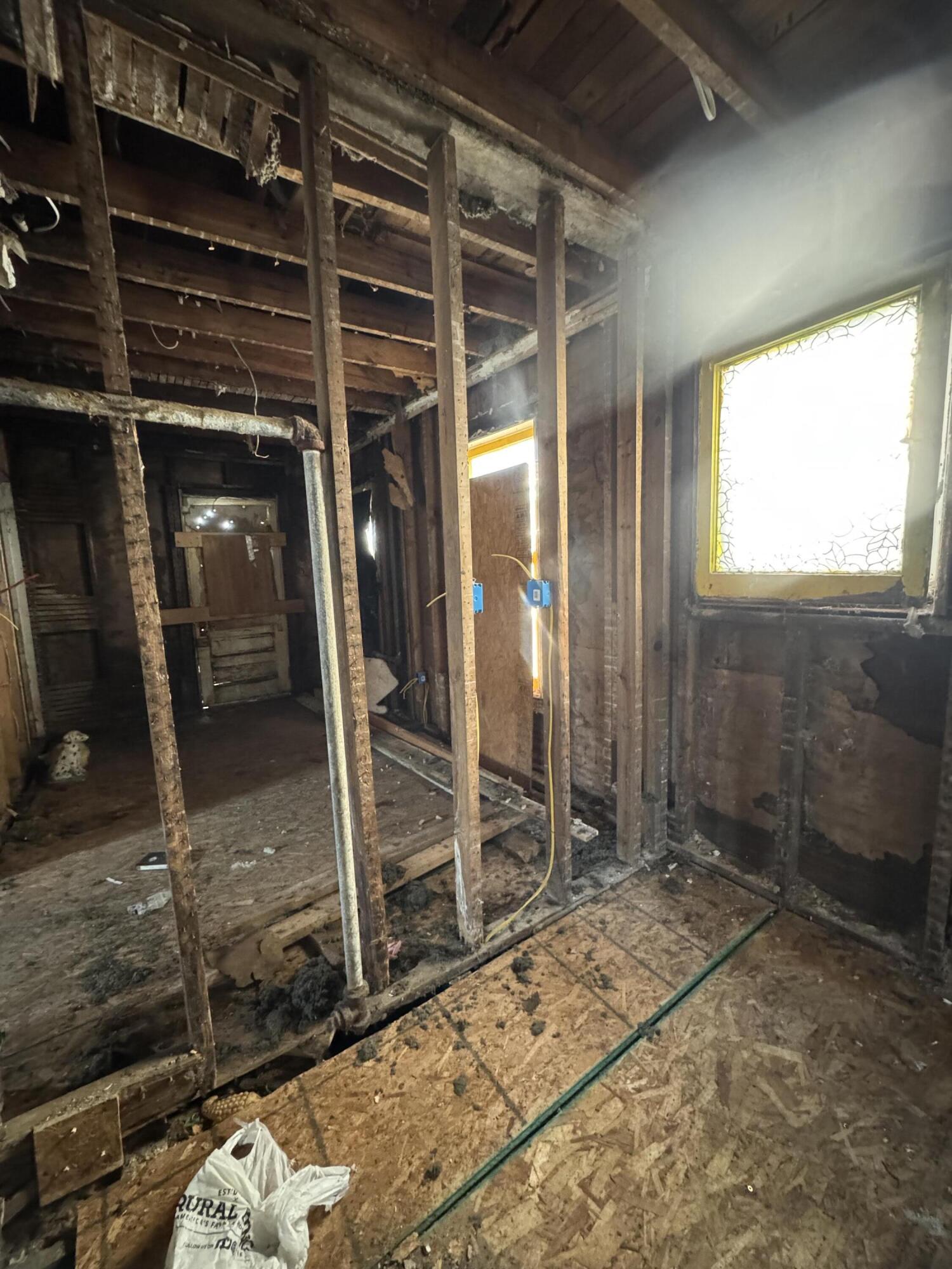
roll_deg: +2.4
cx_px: 476
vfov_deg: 102.1
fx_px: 513
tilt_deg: -6.6
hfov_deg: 85.7
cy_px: 634
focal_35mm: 14
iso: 1250
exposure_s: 1/54
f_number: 2.2
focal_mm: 2.22
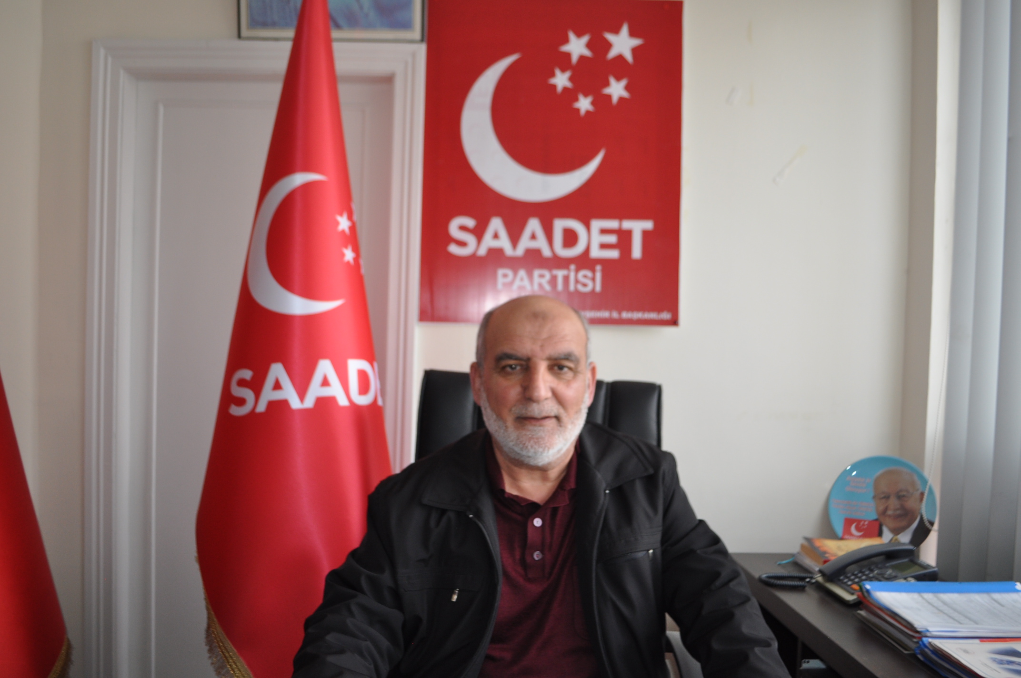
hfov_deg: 57.3
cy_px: 339
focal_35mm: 33
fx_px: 935
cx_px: 510
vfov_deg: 39.9
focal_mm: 22
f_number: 3.8
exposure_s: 1/160
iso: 400
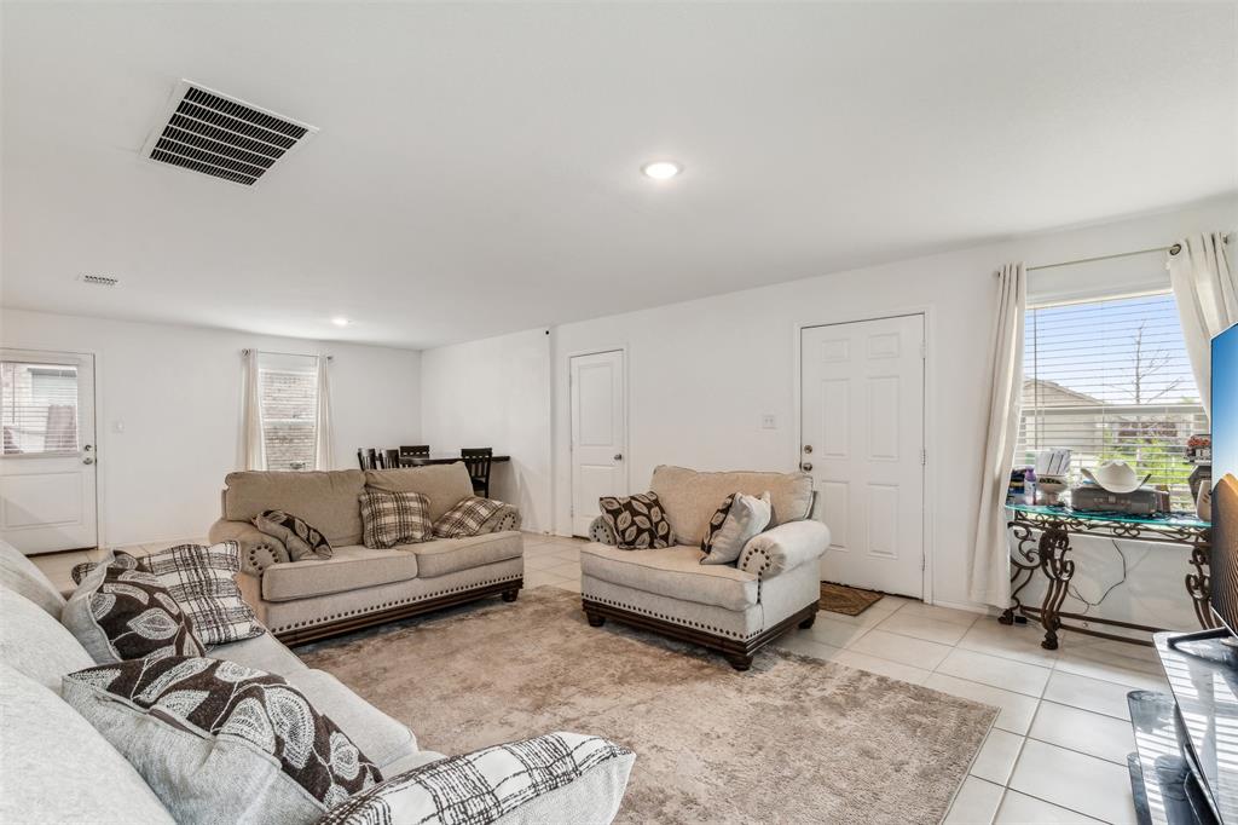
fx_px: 550
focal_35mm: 16
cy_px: 412
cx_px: 619
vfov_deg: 73.7
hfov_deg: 96.8
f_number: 9
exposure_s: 1/25
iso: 160
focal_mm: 16
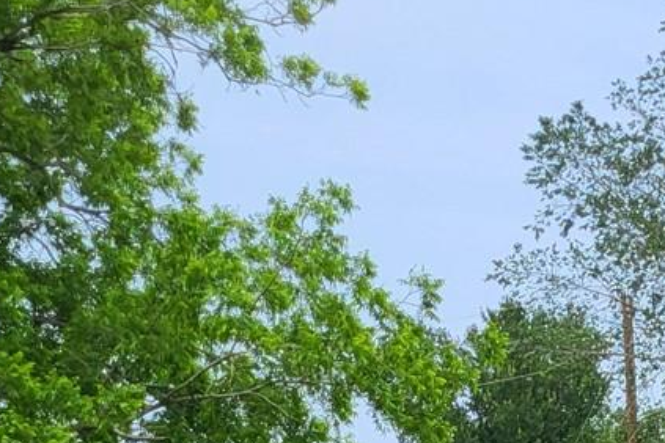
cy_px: 855
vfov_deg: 9.8
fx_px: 2420
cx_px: 660
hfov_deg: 15.4
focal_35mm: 131
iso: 40
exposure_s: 1/1775
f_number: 1.8
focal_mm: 5.4
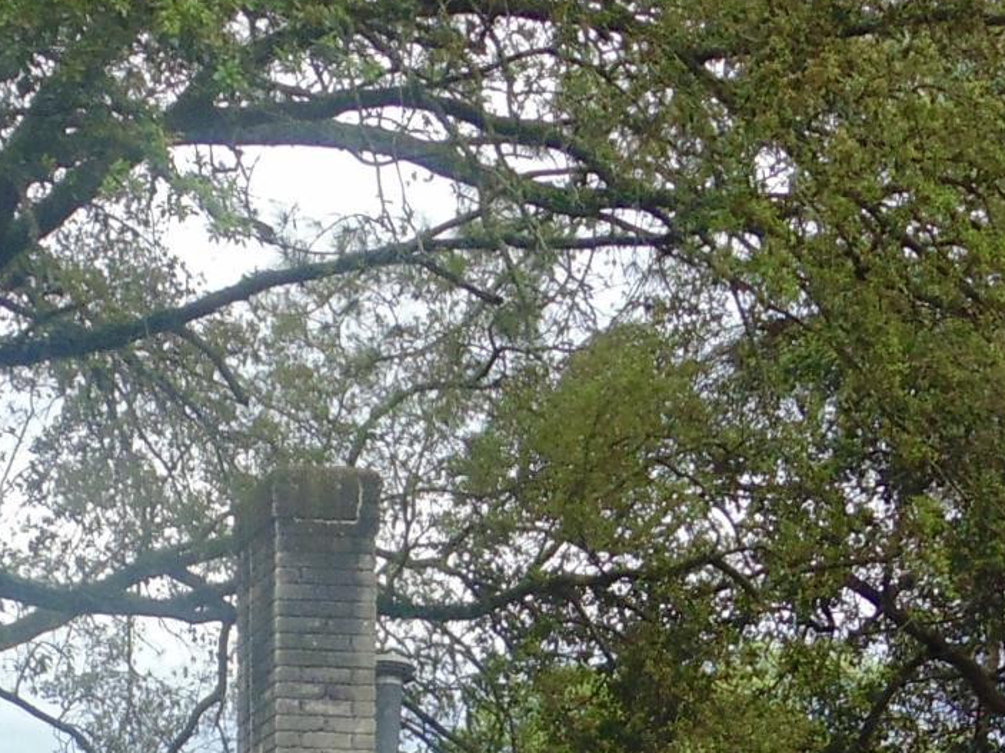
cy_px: 1542
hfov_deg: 11.3
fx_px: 5080
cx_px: 192
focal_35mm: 175
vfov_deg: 8.1
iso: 80
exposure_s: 1/200
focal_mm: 7.4
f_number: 3.6
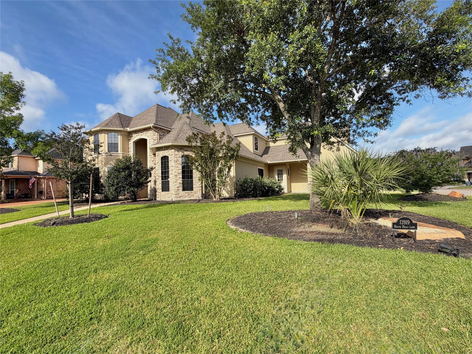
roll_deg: +1.5
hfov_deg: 102.1
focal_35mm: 14
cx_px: 236
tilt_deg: +3.6
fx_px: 191
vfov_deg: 85.7
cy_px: 177
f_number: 2.2
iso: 32
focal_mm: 2.22
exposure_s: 1/770
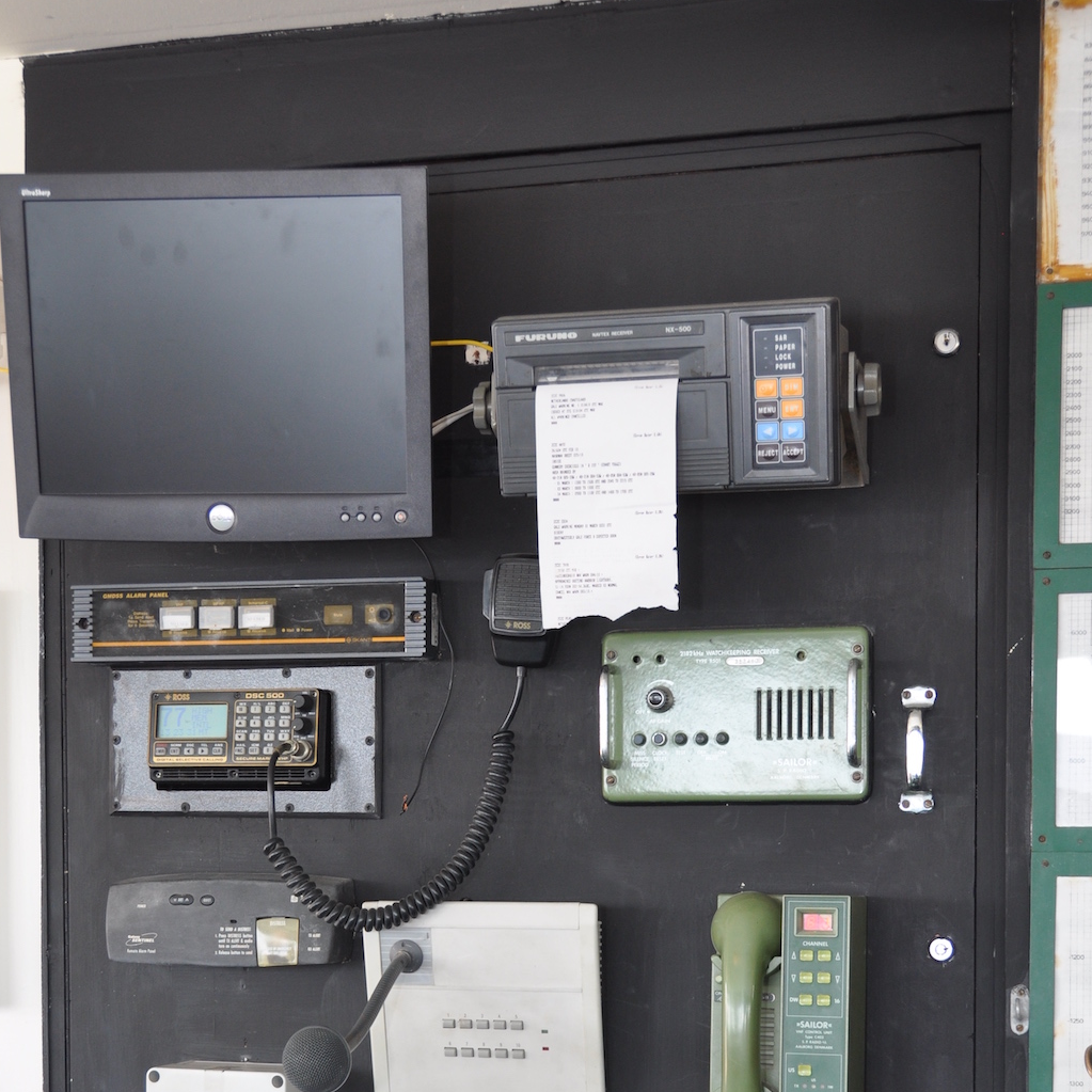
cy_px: 864
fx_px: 2248
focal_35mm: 63
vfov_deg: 26.8
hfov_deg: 27.3
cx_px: 488
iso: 400
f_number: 4
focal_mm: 28
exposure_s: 1/60
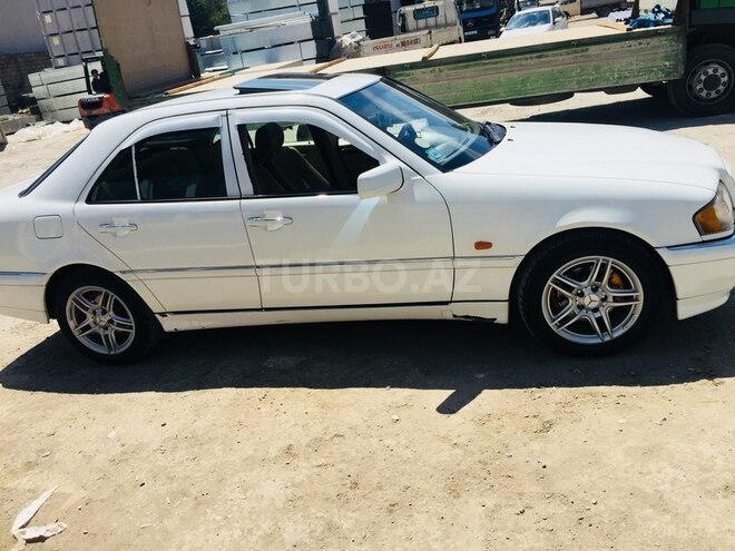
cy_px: 276
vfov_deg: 48.2
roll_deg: +8.8
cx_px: 368
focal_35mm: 29
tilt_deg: -18.8
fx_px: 616
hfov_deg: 61.7
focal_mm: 4.15
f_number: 2.2
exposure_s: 1/2825
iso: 32
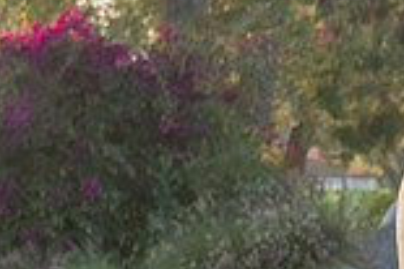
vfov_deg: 4.4
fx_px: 3509
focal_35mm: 313
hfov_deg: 6.5
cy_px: 268
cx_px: 700
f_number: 6.3
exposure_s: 1/250
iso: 200
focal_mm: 70
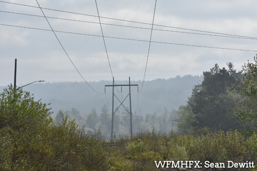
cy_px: 86
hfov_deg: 19.5
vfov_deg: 13.0
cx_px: 128
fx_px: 749
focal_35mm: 105
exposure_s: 1/1000
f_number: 11
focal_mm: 70
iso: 500
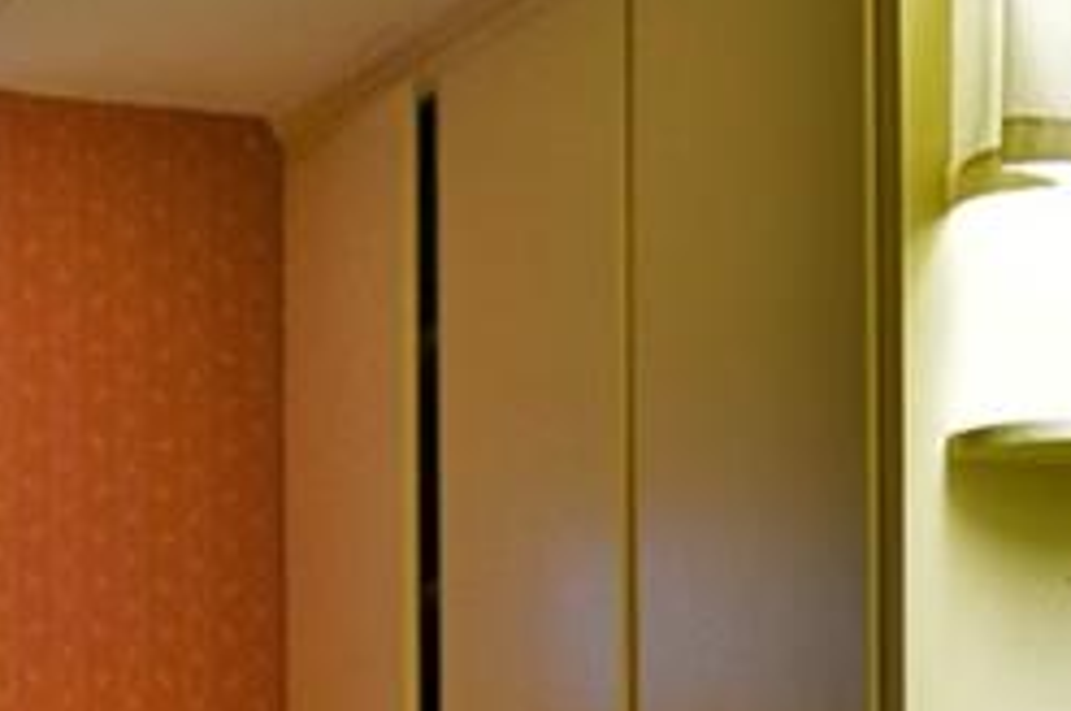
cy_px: 1327
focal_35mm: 112
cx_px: 447
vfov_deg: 11.3
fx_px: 3328
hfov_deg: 18.3
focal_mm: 18
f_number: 3.5
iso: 1000
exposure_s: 1/60
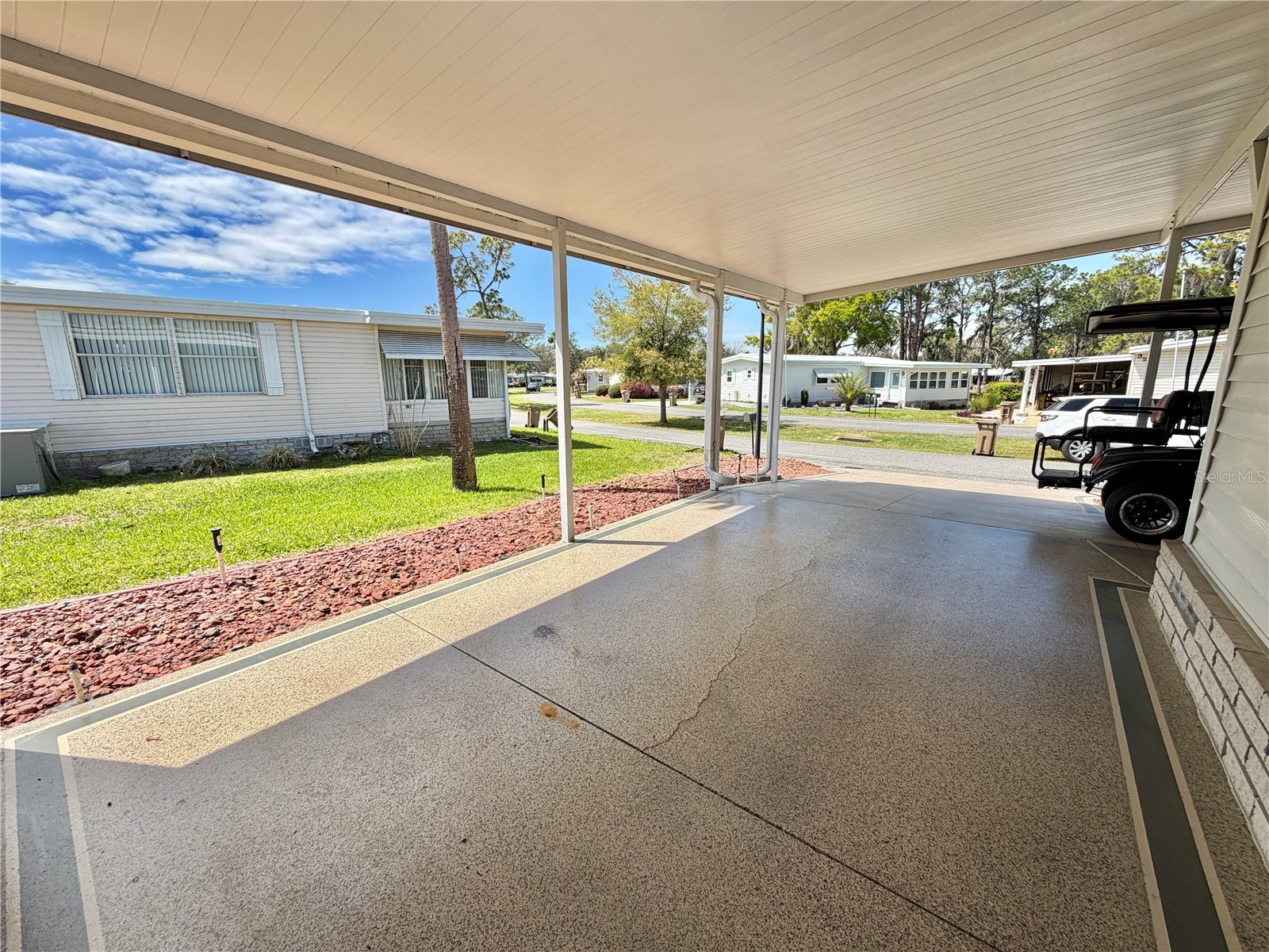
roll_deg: +0.7
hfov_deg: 102.1
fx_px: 513
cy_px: 476
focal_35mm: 14
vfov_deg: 85.7
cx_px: 634
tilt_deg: -11.5
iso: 25
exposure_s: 1/770
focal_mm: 2.22
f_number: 2.2
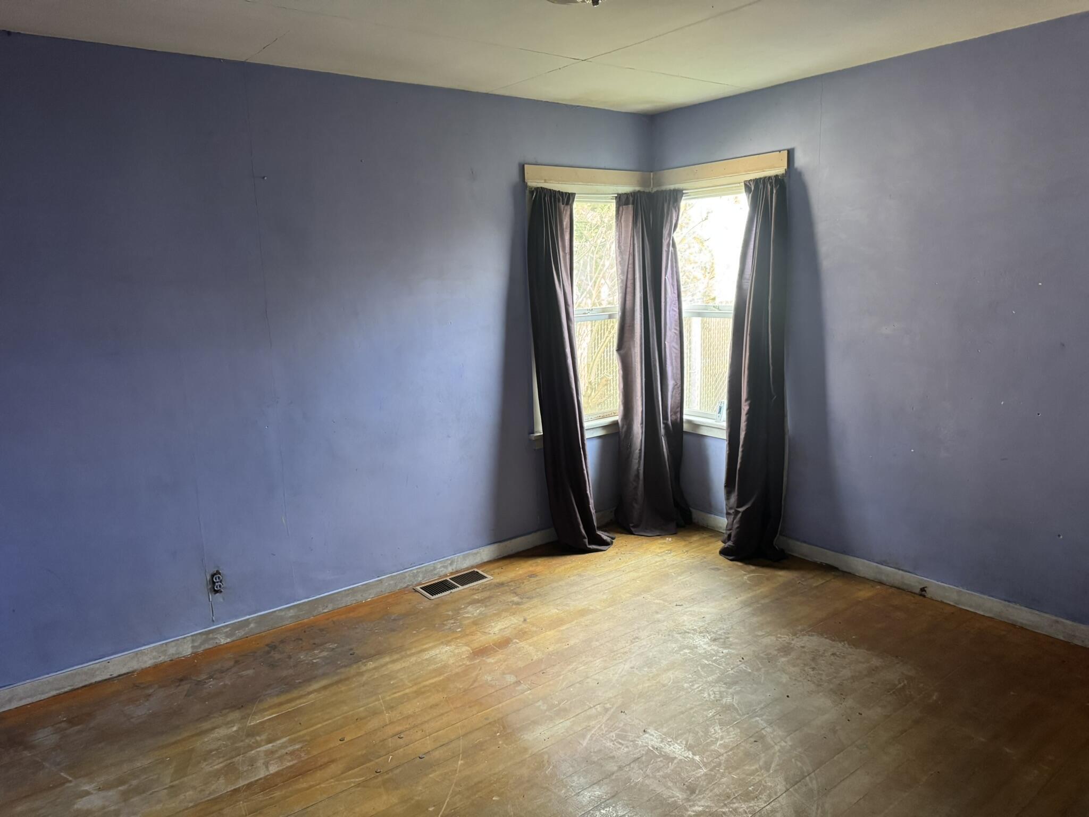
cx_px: 544
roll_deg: +1.9
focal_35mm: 24
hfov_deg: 71.6
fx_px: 755
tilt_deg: -10.8
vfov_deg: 56.8
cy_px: 408
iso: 640
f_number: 1.78
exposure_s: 1/60
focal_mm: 6.76
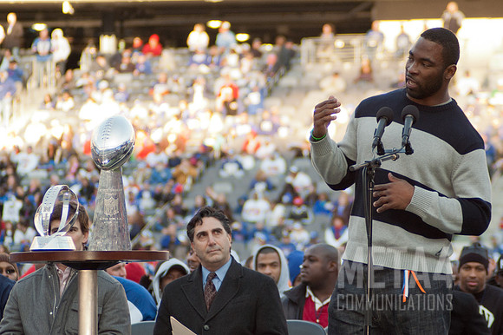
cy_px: 199
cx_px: 272
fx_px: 3161
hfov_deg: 9.1
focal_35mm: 226
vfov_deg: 6.1
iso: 320
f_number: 4.2
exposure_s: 1/400
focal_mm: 112
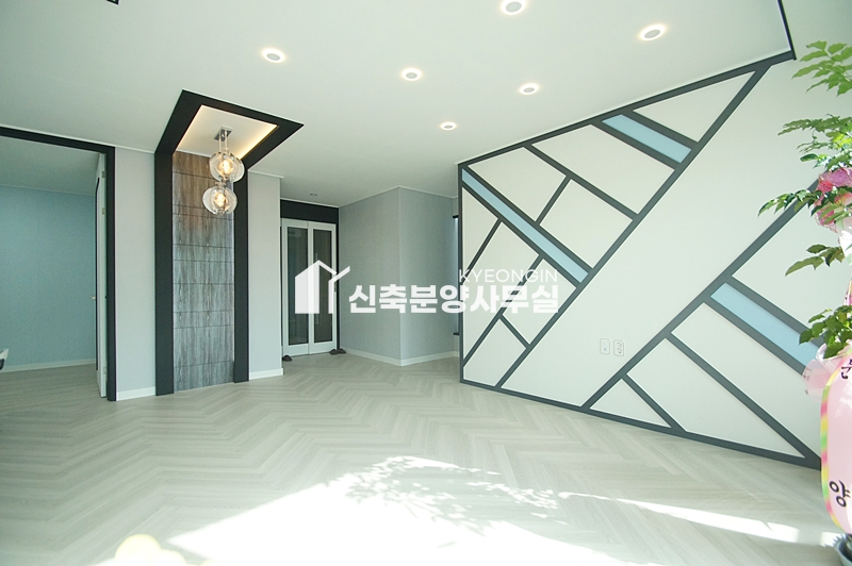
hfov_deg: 95.0
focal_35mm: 16
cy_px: 283
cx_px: 426
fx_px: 390
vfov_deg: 72.0
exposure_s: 1/640
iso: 800
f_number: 3.5
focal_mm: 11
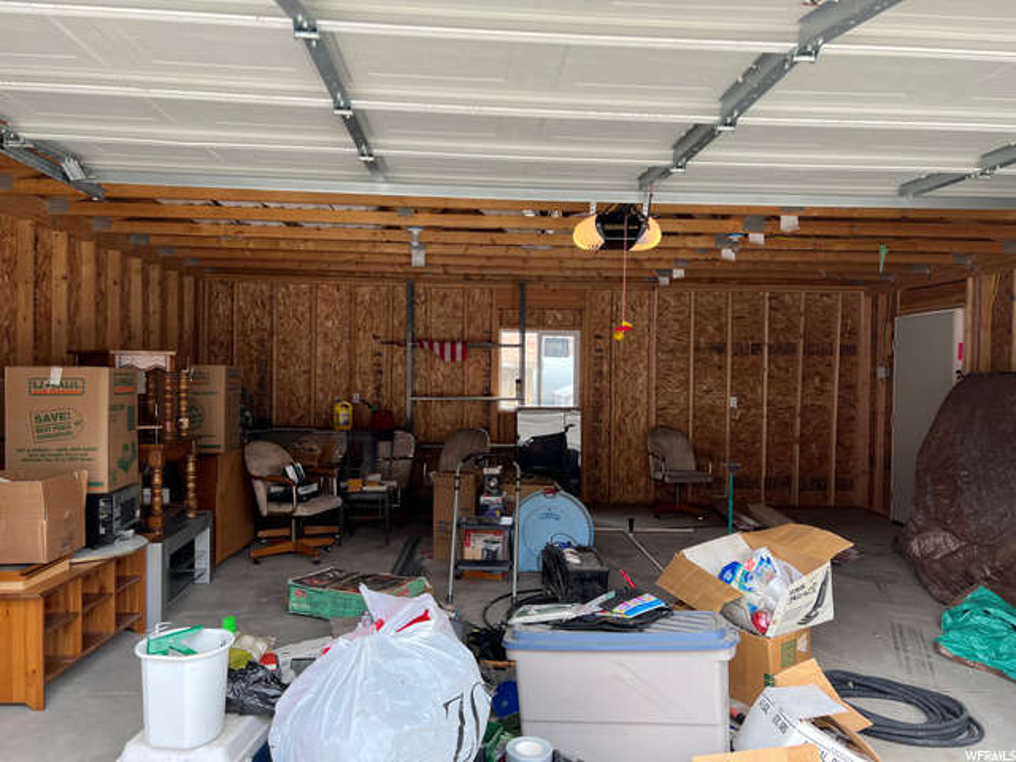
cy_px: 381
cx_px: 508
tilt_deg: -0.5
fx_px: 763
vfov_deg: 53.1
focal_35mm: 26
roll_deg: -0.5
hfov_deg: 67.3
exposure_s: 1/160
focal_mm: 5.7
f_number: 1.5
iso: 50
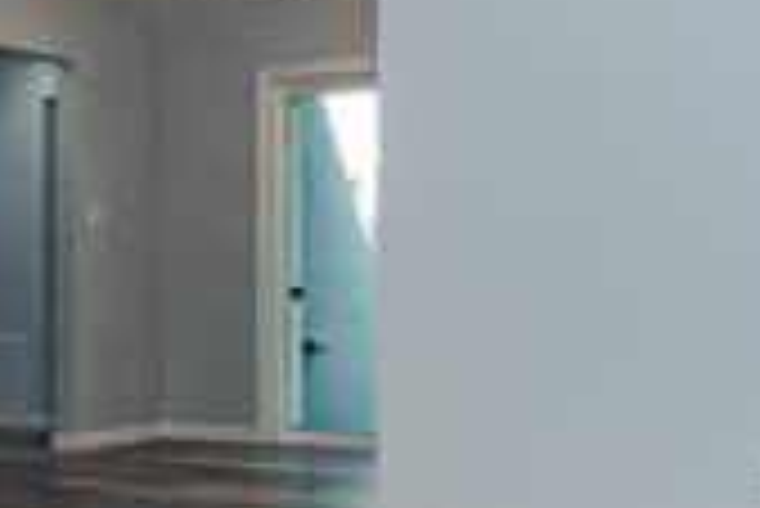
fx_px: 1437
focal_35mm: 68
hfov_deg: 29.6
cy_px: 288
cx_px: 315
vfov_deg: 20.0
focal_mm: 24
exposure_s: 1/125
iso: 500
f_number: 7.1
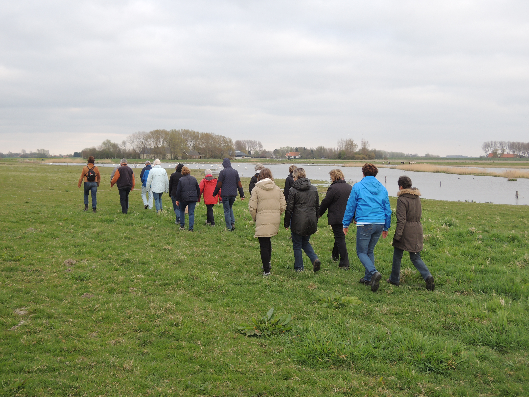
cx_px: 268
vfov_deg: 30.9
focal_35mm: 47
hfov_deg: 40.4
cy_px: 198
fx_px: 718
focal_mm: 8.1
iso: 100
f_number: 3.5
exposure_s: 1/125
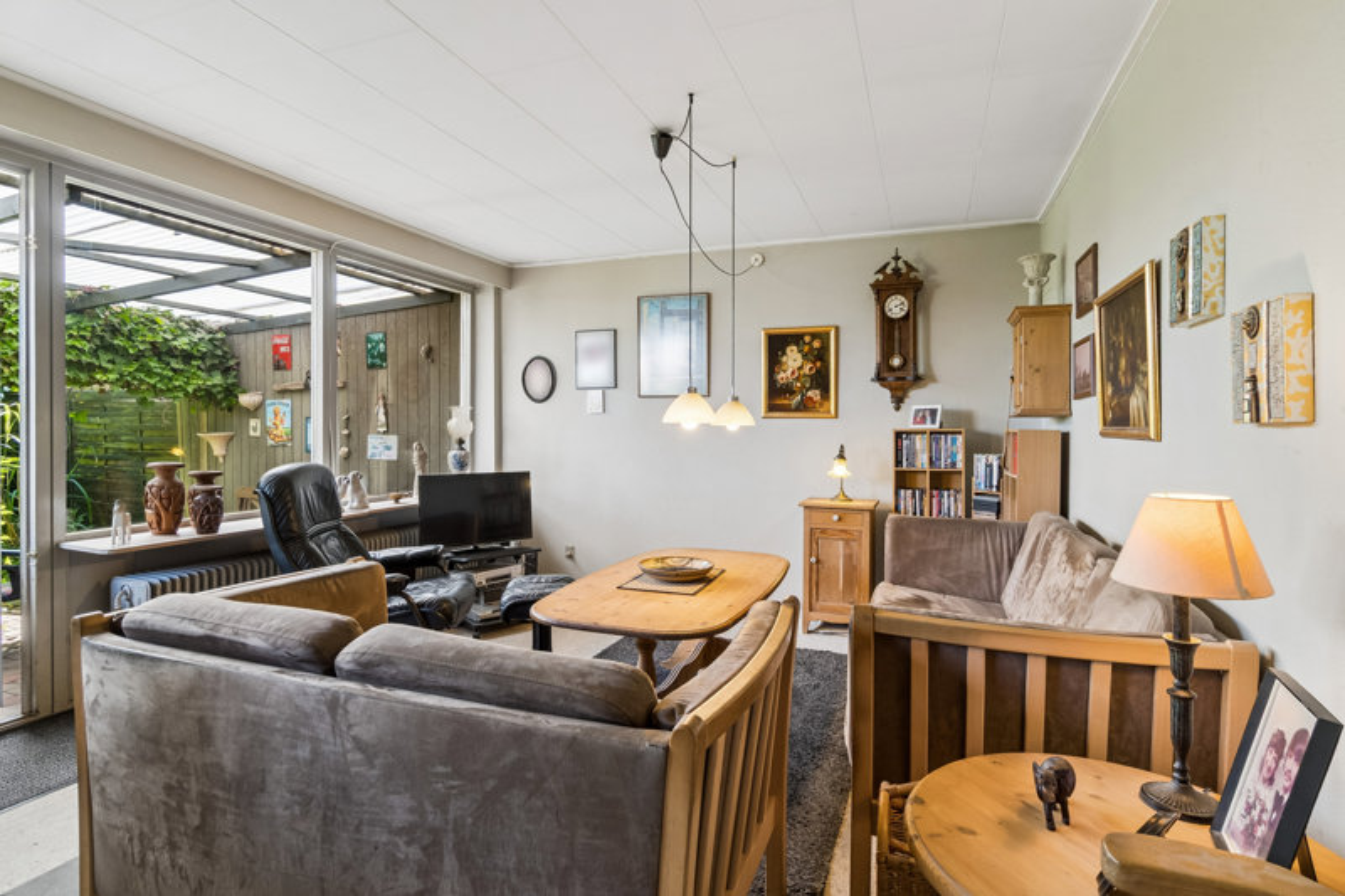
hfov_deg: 90.0
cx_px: 672
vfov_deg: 67.4
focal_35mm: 18
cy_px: 448
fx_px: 672
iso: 200
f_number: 8
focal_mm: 12
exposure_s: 1/40
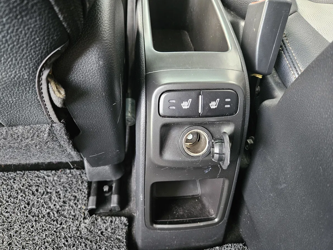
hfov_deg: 73.9
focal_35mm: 23
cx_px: 166
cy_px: 125
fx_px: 221
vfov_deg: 58.9
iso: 640
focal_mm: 5.4
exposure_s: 1/40
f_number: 1.8
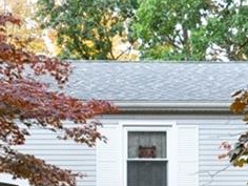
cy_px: 226
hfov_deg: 15.8
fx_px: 896
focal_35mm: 125
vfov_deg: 11.6
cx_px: 110
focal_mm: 20
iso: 800
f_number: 8
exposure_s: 1/100
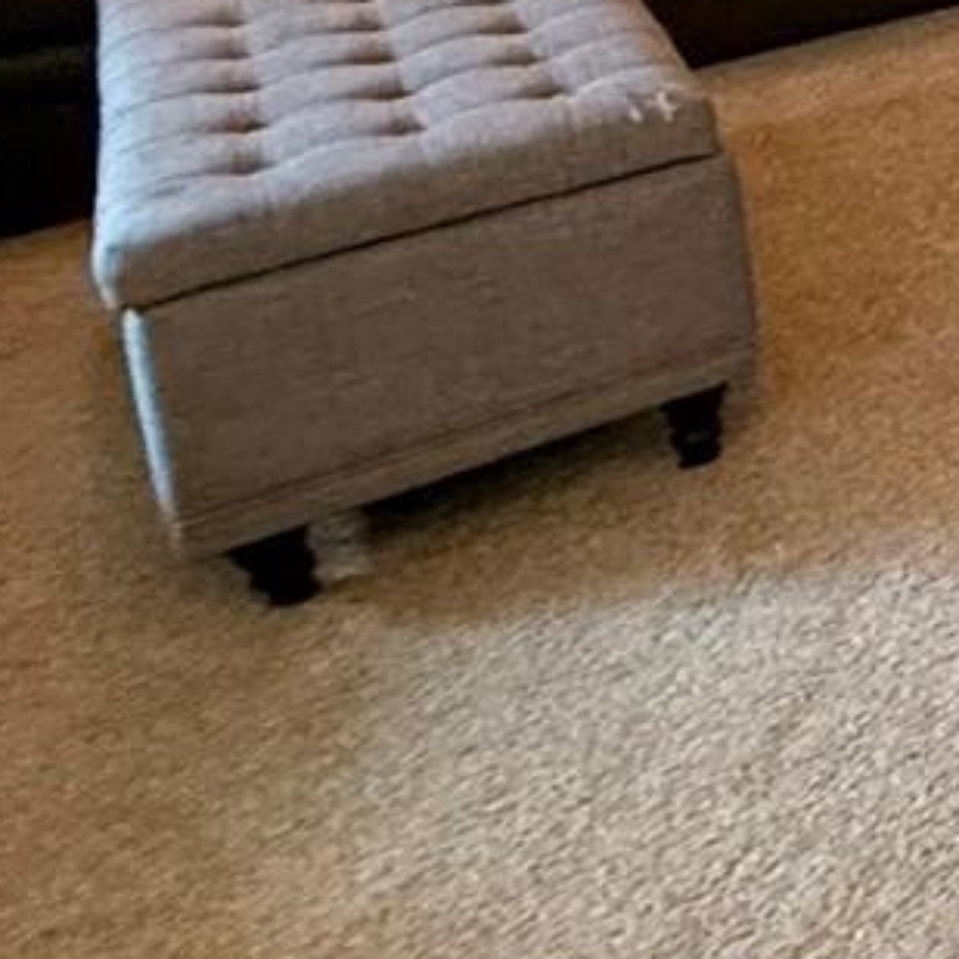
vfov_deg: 22.7
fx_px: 2006
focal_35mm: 64
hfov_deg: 14.7
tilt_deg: -9.4
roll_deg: -0.7
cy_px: -419
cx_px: 2365
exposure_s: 1/60
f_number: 2.2
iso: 200
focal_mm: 2.22
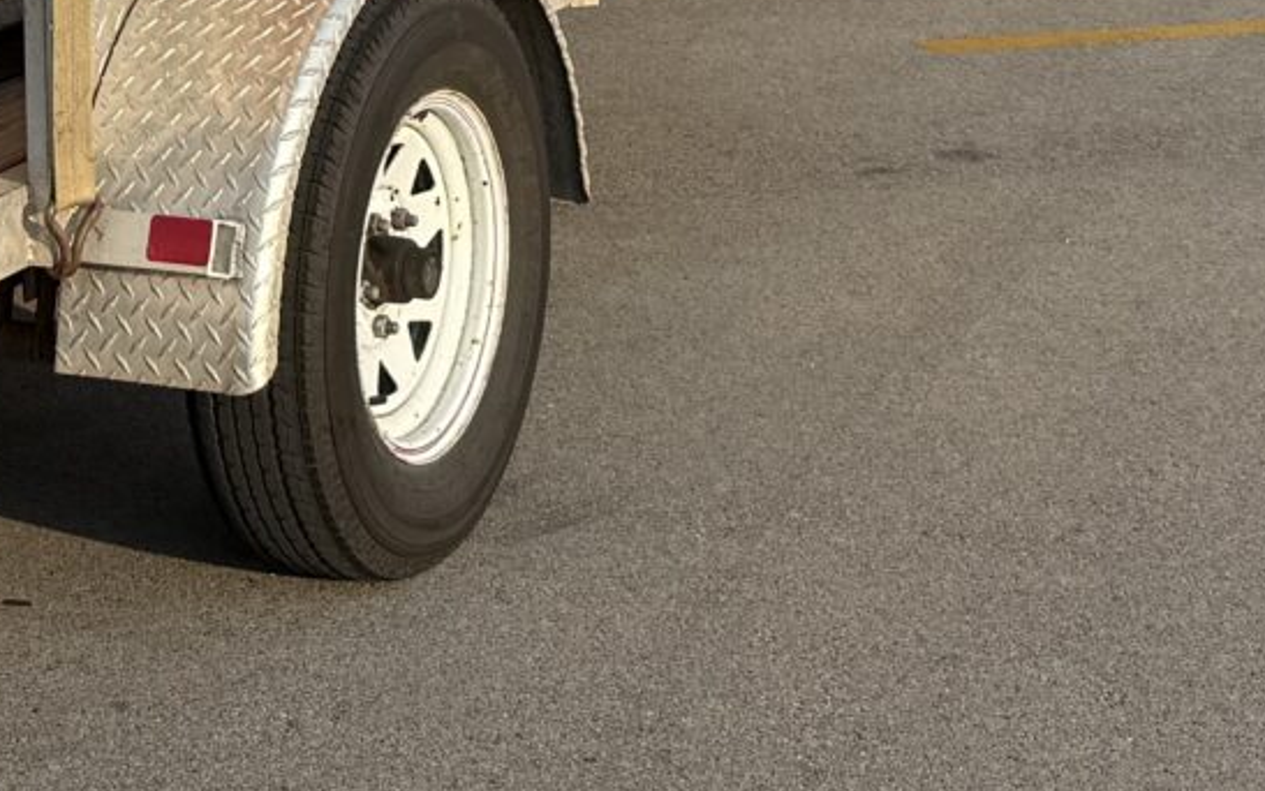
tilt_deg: +3.0
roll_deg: +0.3
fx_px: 4103
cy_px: -1108
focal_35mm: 119
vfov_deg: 9.7
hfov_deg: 17.4
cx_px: 224
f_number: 1.78
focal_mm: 6.76
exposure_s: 1/1855
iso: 80
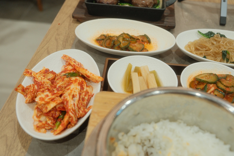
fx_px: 247
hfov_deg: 50.7
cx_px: 117
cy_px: 78
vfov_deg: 35.1
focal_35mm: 38
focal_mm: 25.6
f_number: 4
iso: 1250
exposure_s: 1/60
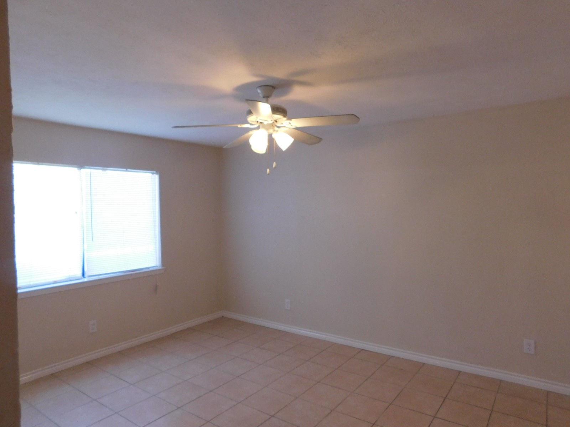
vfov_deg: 58.9
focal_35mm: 23
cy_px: 214
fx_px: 379
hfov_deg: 73.9
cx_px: 285
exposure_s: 1/30
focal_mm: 4
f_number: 3
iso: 180
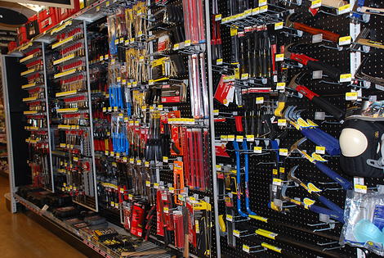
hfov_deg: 49.5
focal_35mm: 39
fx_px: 417
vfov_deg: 34.3
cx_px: 192
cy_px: 129
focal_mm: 26
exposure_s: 1/60
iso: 200
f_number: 4
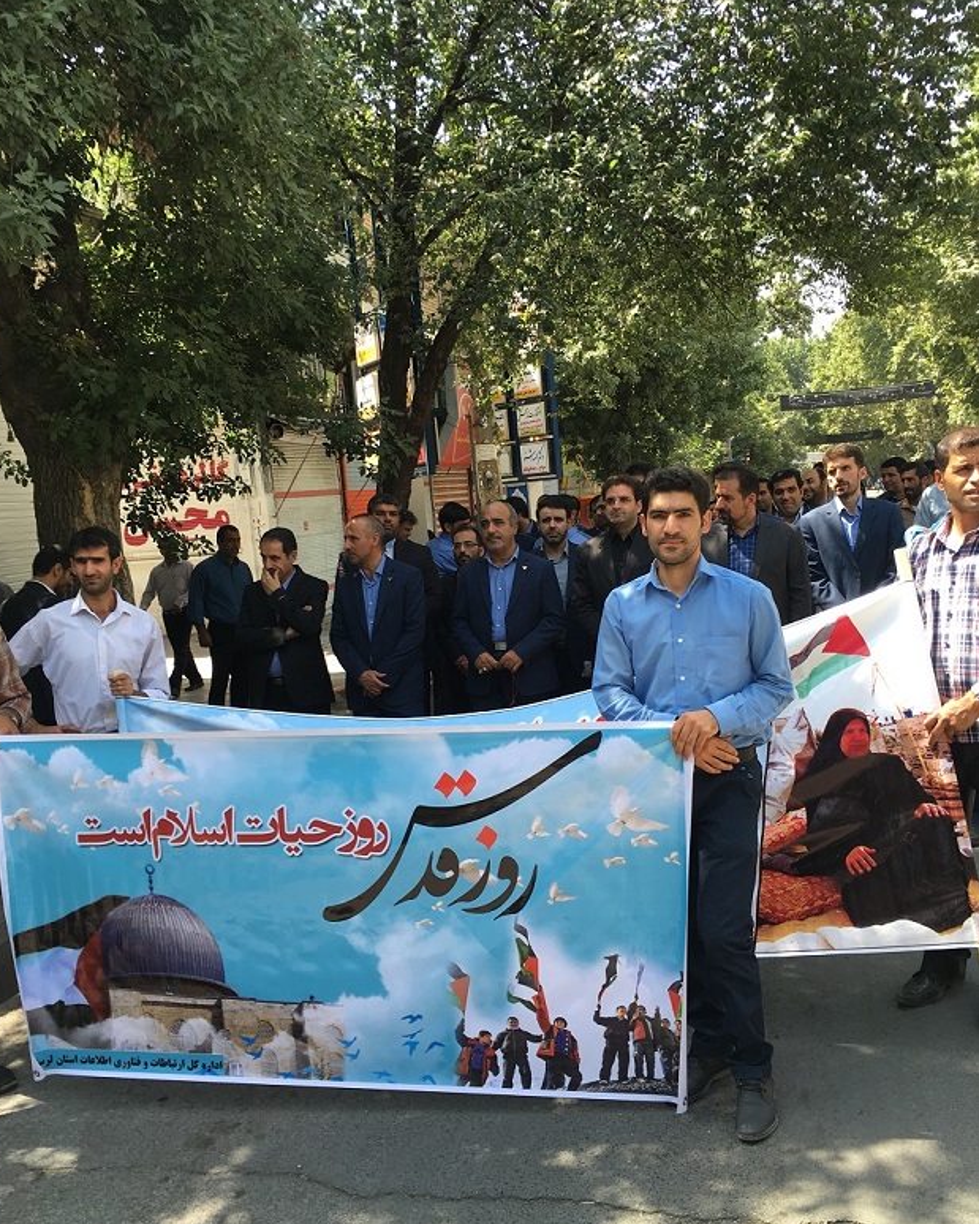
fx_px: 1123
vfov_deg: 57.2
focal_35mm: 31
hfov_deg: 47.1
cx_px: 479
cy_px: 629
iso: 25
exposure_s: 1/214
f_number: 2.2
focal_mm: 4.15
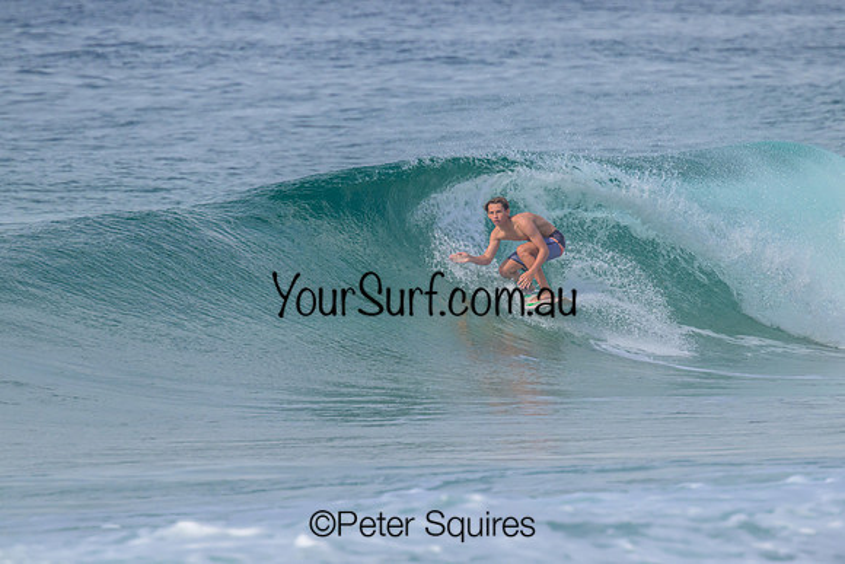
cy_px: 244
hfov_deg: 2.3
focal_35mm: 909
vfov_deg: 1.5
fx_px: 21345
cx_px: 480
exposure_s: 1/2000
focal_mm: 800
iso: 900
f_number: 11
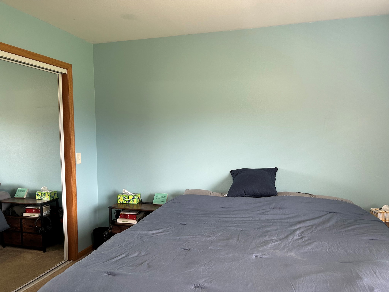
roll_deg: +0.9
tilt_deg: -2.3
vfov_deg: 53.1
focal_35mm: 26
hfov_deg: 67.3
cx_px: 194
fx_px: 292
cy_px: 146
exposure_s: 1/60
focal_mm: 5.7
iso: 80
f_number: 1.5
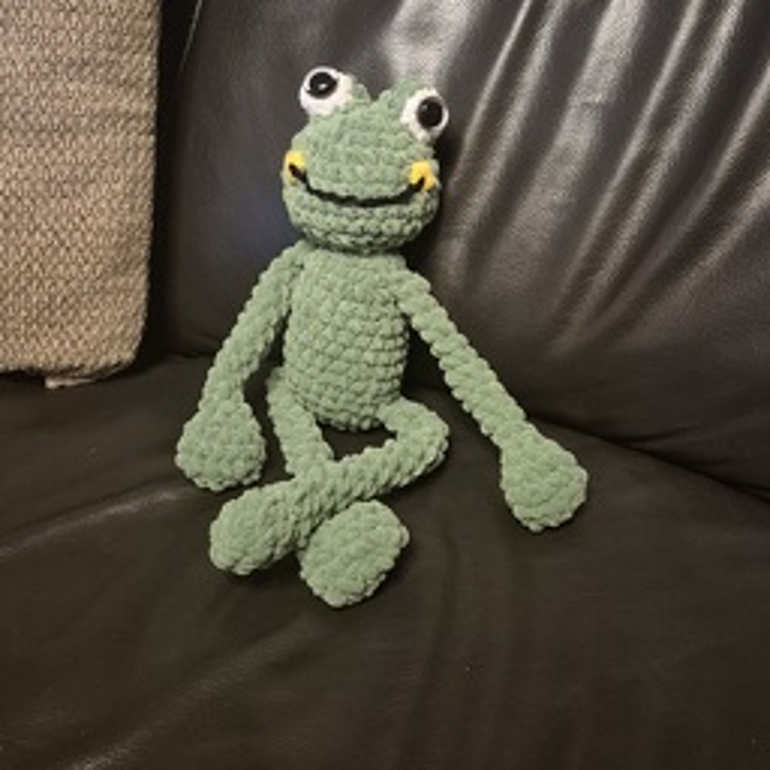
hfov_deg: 44.9
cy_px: 277
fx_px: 931
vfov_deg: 44.5
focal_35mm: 37
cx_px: 409
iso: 1600
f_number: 1.8
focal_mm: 5.4
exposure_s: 1/35
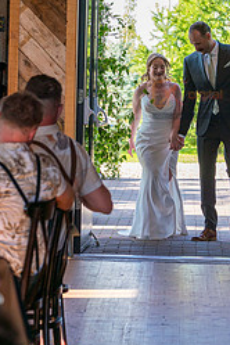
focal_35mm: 200
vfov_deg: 10.3
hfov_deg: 6.9
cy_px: 98
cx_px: 212
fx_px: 1917
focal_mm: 86
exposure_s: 1/250
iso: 400
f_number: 4
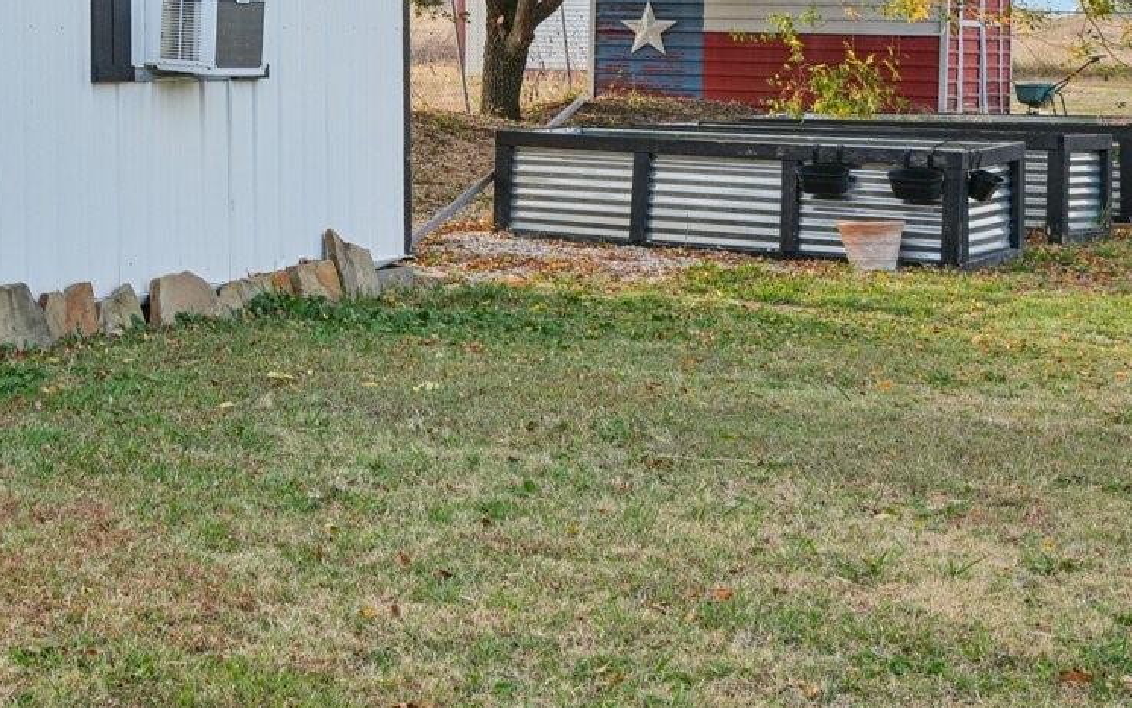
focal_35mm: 84
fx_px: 2592
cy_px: -131
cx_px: -277
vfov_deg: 15.0
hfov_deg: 22.4
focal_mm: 30
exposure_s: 1/60
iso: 100
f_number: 8
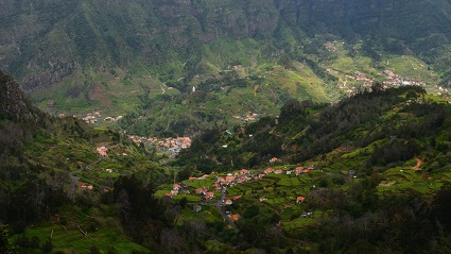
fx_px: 574
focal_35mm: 48
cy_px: 60
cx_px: 212
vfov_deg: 24.6
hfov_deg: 42.9
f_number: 11
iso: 110
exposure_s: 1/125
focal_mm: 22
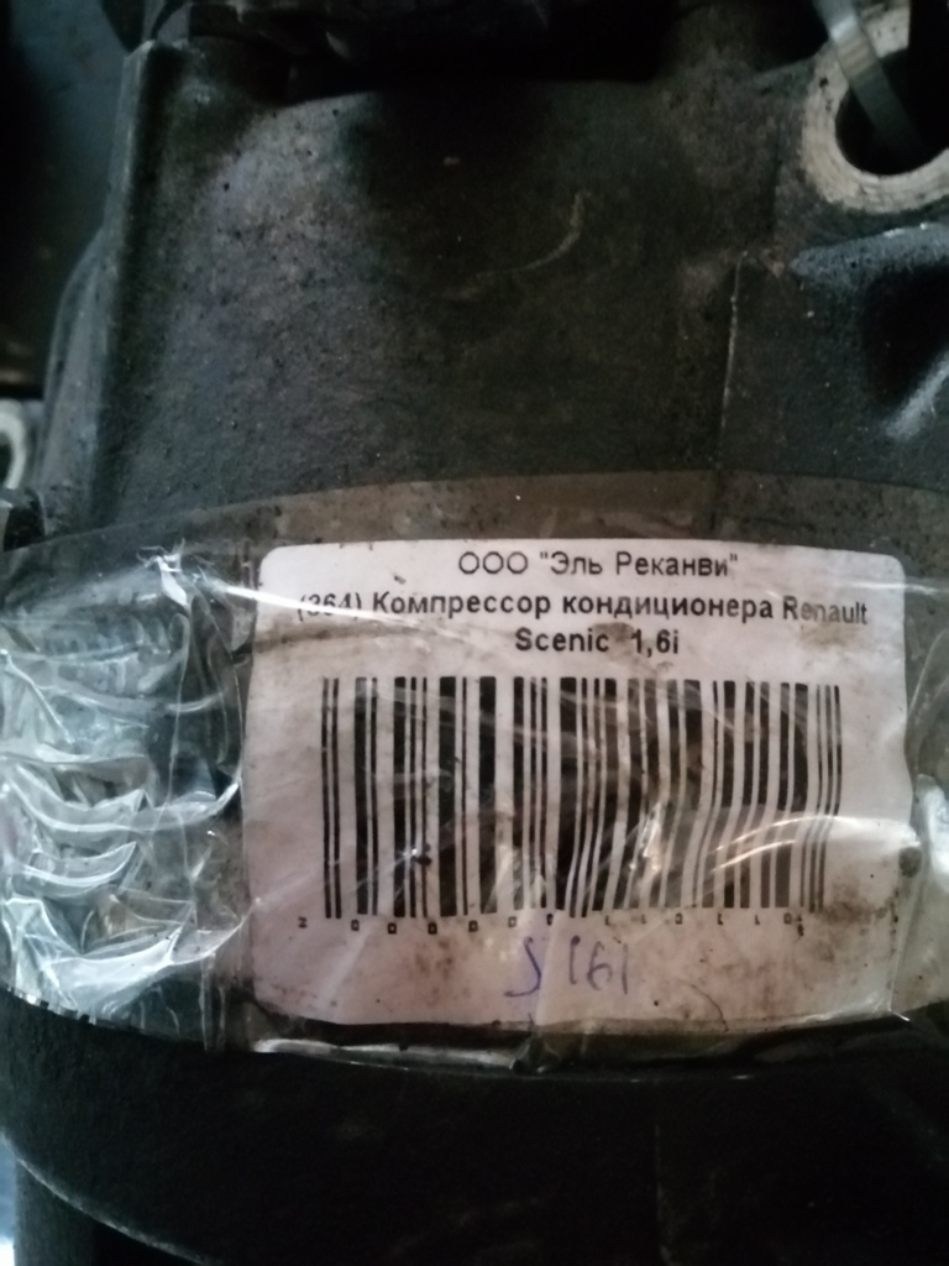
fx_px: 950
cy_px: 633
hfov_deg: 53.1
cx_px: 474
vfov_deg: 67.3
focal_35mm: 26
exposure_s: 1/12.5
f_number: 1.8
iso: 2500
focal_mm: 3.6
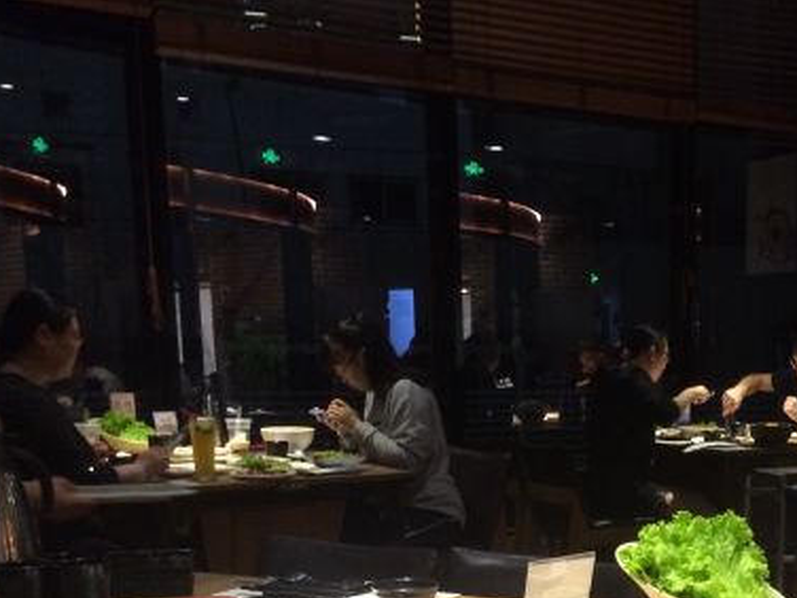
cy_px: 555
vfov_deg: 26.0
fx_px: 1243
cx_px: 680
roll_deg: +0.9
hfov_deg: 34.0
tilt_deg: -9.5
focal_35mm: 54
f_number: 2.2
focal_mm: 4.15
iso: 320
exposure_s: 1/33
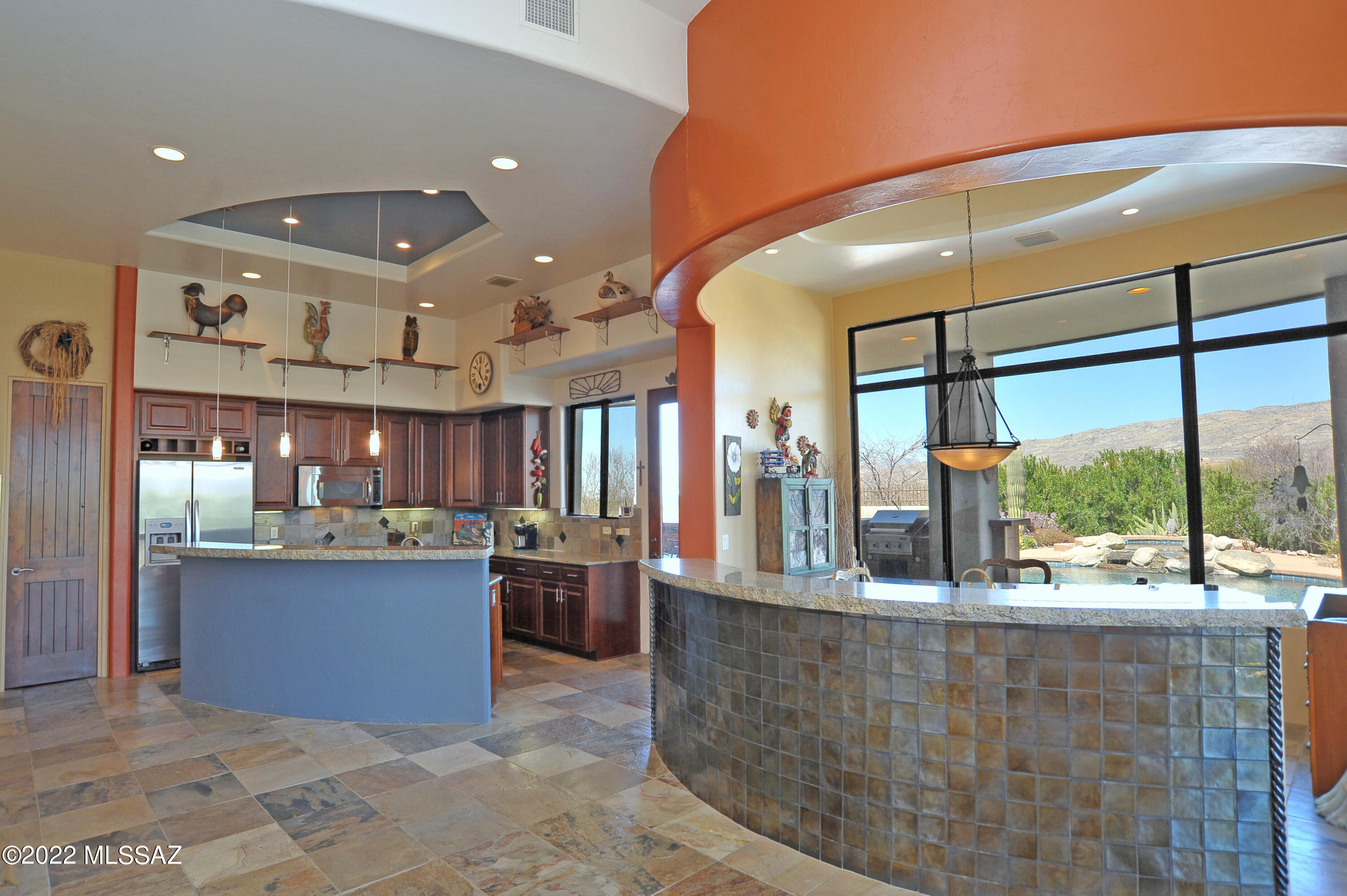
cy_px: 448
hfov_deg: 90.0
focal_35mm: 18
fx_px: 673
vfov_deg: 67.3
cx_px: 674
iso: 640
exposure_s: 1/40
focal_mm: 18
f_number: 7.1
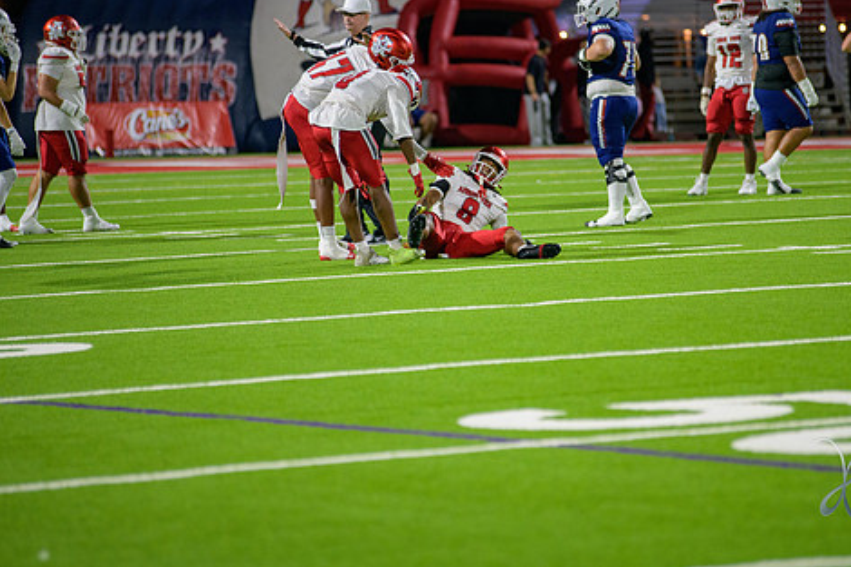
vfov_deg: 5.6
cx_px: 480
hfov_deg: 8.3
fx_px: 5836
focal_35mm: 247
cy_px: 220
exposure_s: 1/320
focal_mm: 200
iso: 2000
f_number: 2.8
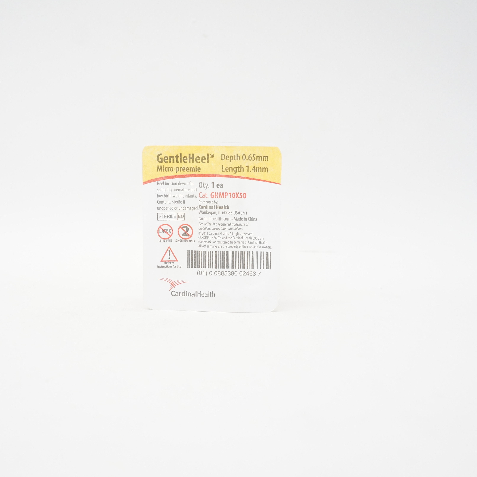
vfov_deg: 47.2
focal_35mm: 35
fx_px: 546
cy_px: 242
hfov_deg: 47.2
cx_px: 214
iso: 1600
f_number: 5.6
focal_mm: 18
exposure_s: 1/200
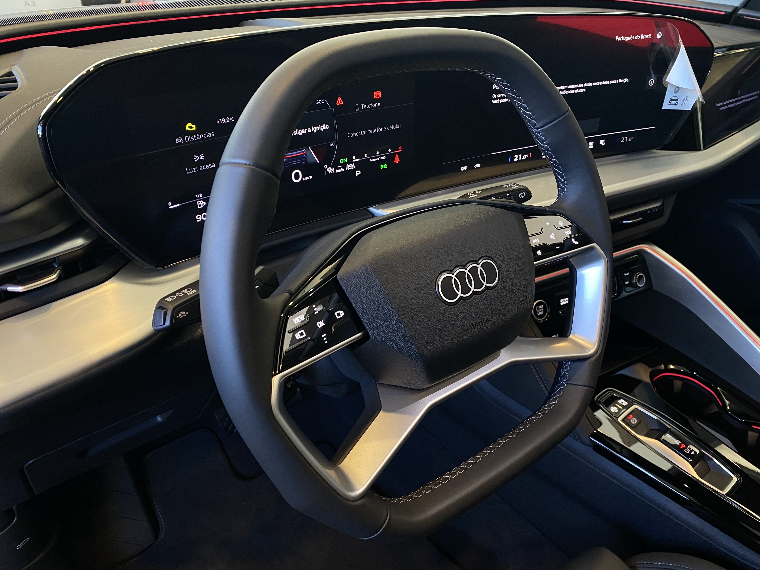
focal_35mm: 26
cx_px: 380
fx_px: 571
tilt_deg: -32.3
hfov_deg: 67.3
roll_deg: -2.5
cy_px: 285
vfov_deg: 53.1
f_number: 1.8
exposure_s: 1/60
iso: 160
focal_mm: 4.25
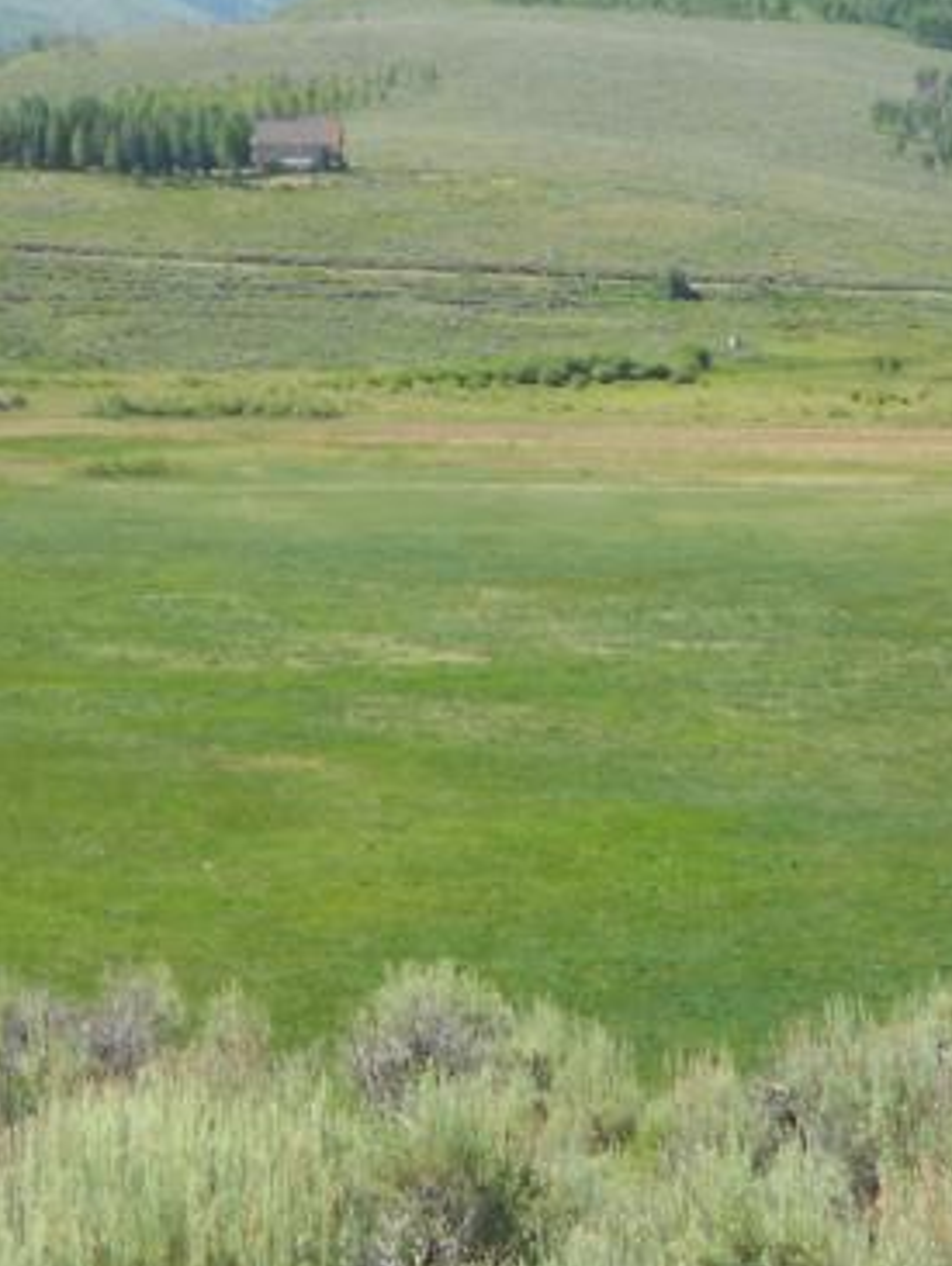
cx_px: 492
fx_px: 6336
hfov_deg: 8.6
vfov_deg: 11.4
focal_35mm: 173
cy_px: 467
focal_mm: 17.6
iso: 80
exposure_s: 1/200
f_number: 5.5
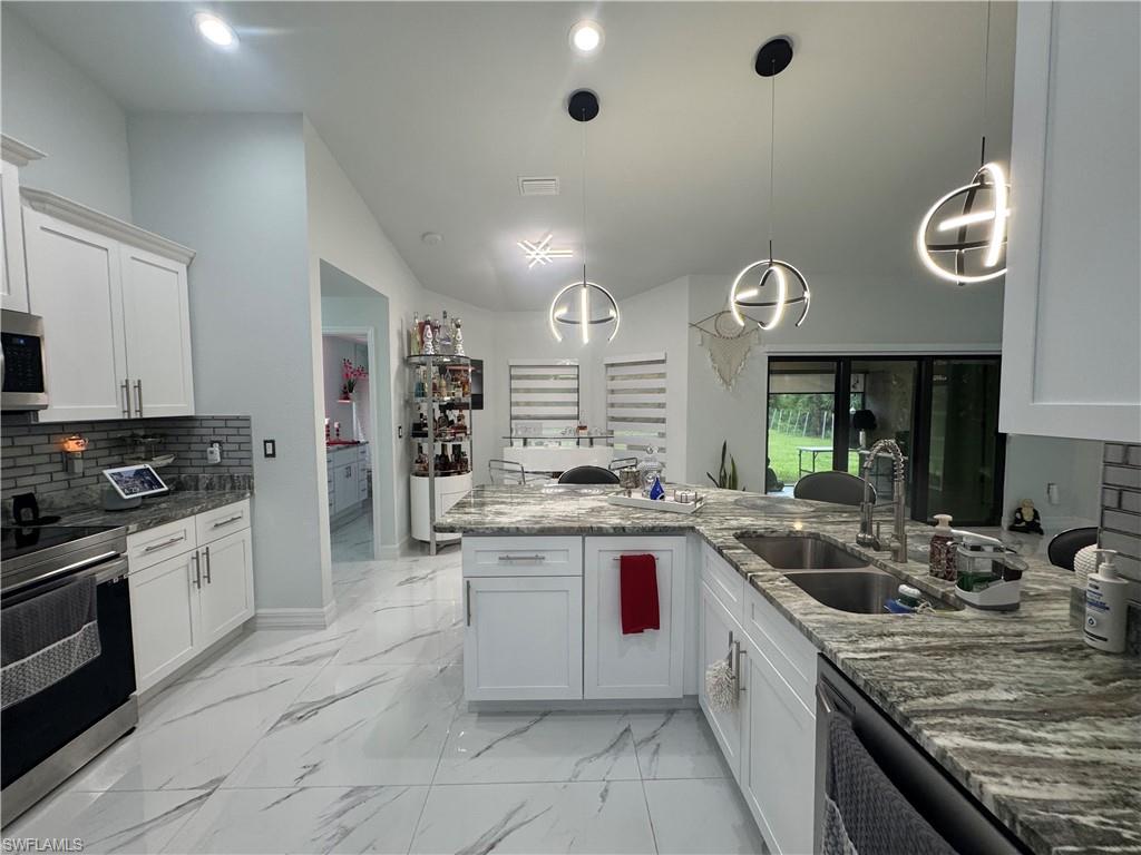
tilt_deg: -5.0
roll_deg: +0.6
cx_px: 570
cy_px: 428
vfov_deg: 85.7
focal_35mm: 14
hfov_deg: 102.1
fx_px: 461
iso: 160
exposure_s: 1/120
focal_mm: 2.22
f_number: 2.2
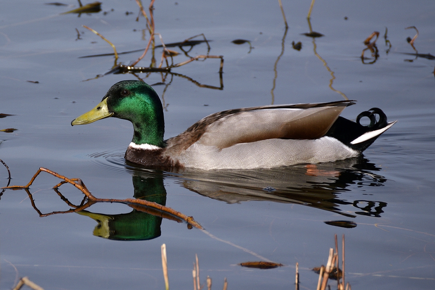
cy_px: 145
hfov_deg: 4.6
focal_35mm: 450
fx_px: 5437
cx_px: 218
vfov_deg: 3.1
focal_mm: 300
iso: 100
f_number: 5.6
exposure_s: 1/1000
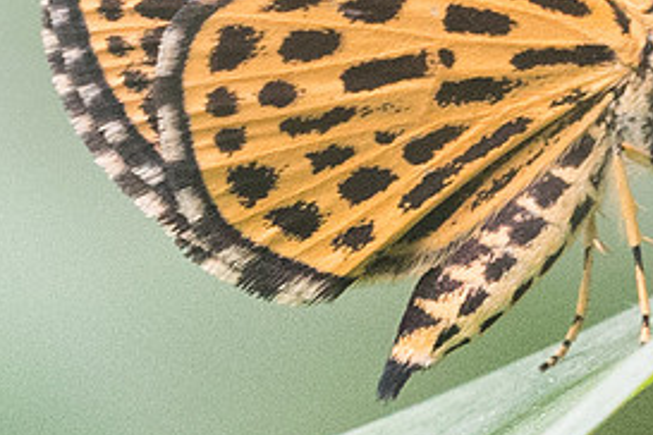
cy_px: 133
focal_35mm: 1849
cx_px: 579
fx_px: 33536
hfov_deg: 1.1
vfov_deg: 0.7
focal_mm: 150
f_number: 8
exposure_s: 1/200
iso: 800
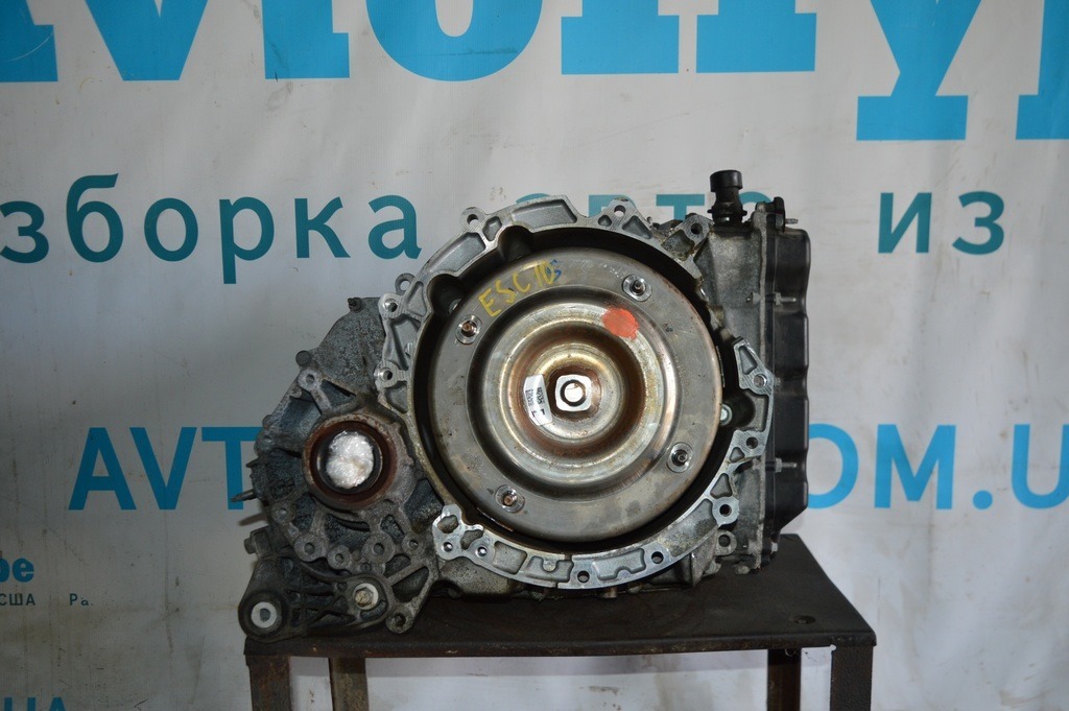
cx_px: 534
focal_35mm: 33
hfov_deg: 57.3
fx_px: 979
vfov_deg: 39.9
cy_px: 356
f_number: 3.8
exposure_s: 1/60
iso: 450
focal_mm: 22
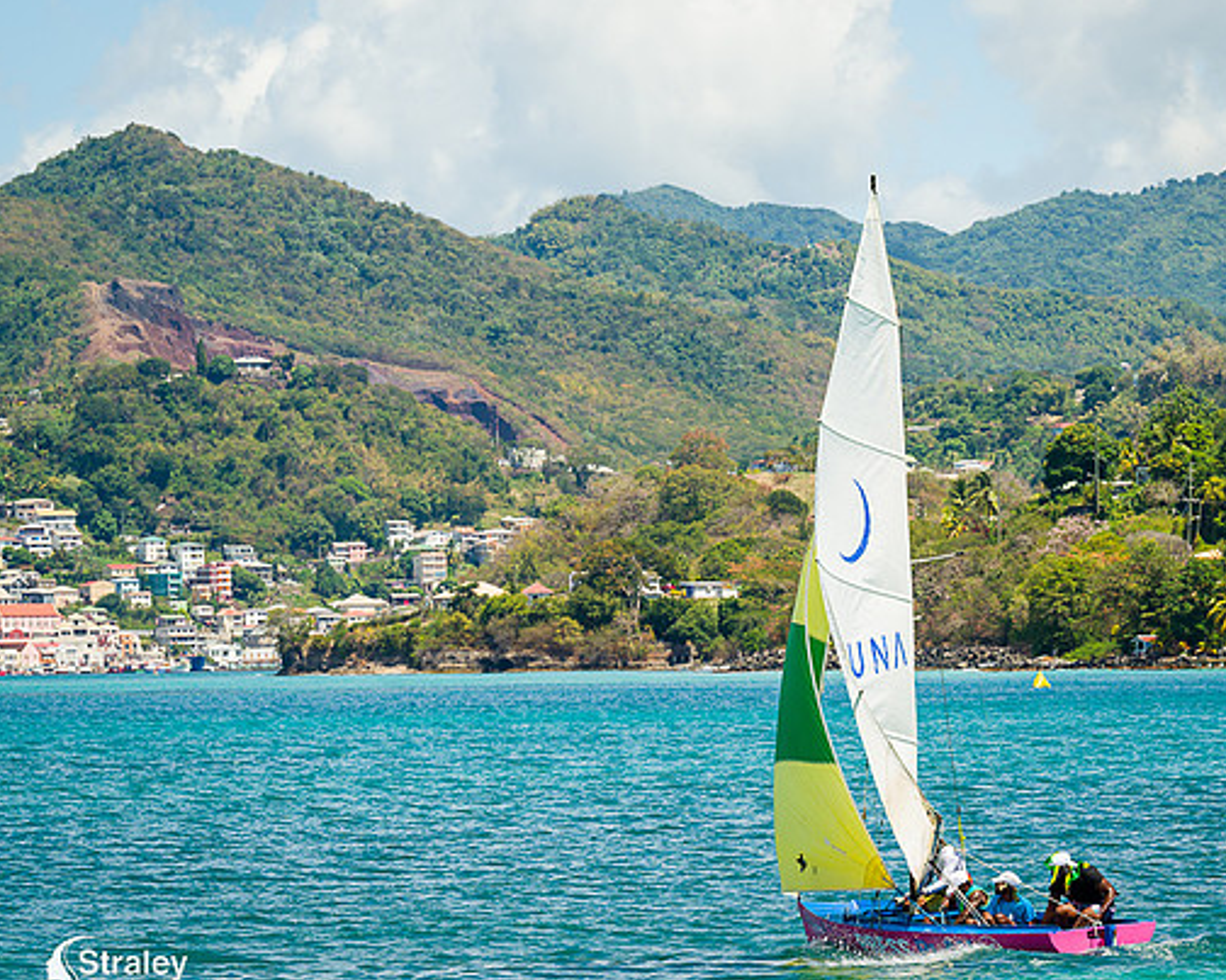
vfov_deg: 6.8
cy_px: 452
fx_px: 8308
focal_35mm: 229
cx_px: 889
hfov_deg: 8.4
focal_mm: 155
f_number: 8
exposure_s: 1/320
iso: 140
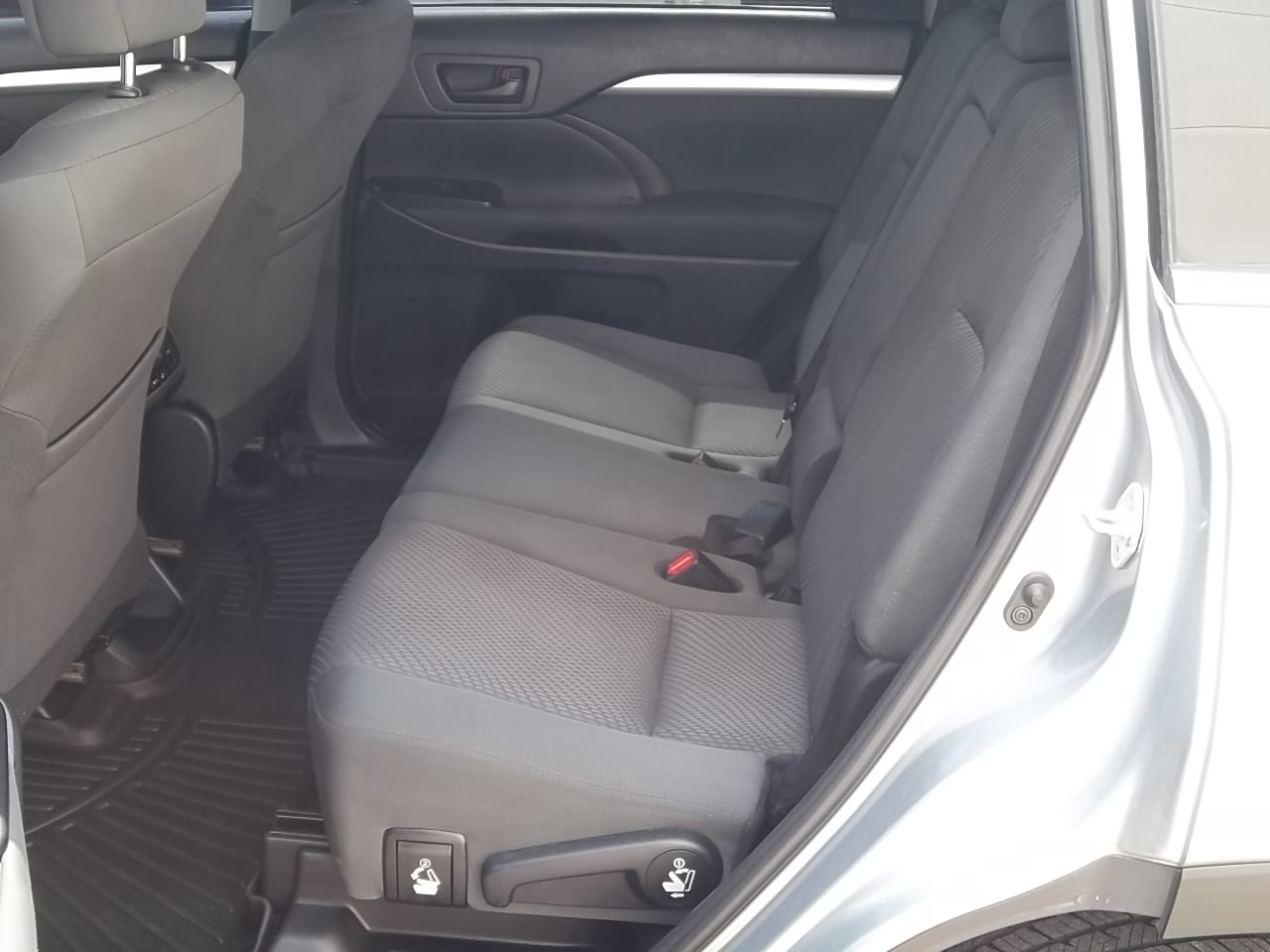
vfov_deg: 30.9
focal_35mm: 47
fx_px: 1724
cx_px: 635
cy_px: 476
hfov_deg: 40.4
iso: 160
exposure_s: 1/50
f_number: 4.58
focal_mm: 8.3
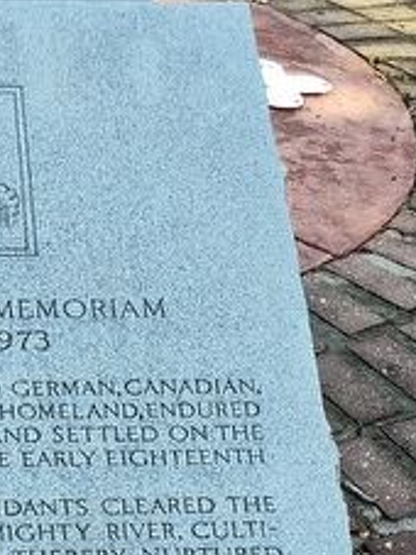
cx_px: -37
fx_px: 1299
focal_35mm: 81
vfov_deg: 20.8
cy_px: 812
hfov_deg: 17.6
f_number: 1.8
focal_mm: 5.56
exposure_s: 1/200
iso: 113
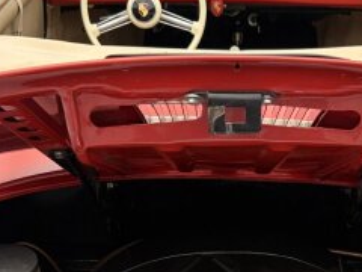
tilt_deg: -38.7
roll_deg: -0.9
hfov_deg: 30.0
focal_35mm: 64
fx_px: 669
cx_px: 252
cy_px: 345
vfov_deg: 21.0
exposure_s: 1/60
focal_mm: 6.76
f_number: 1.78
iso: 250
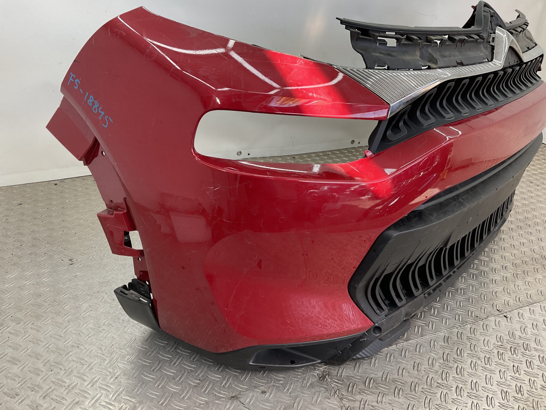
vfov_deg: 48.2
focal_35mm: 29
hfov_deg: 61.7
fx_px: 457
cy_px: 205
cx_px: 273
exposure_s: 1/120
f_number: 1.8
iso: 40
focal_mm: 3
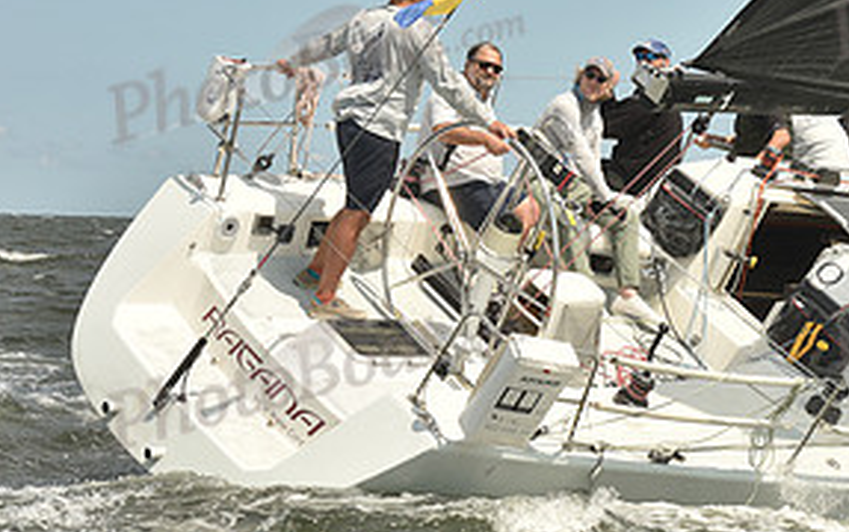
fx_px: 3335
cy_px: 179
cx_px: 680
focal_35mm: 144
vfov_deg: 9.1
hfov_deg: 14.4
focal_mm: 70
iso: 250
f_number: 9
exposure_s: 1/800
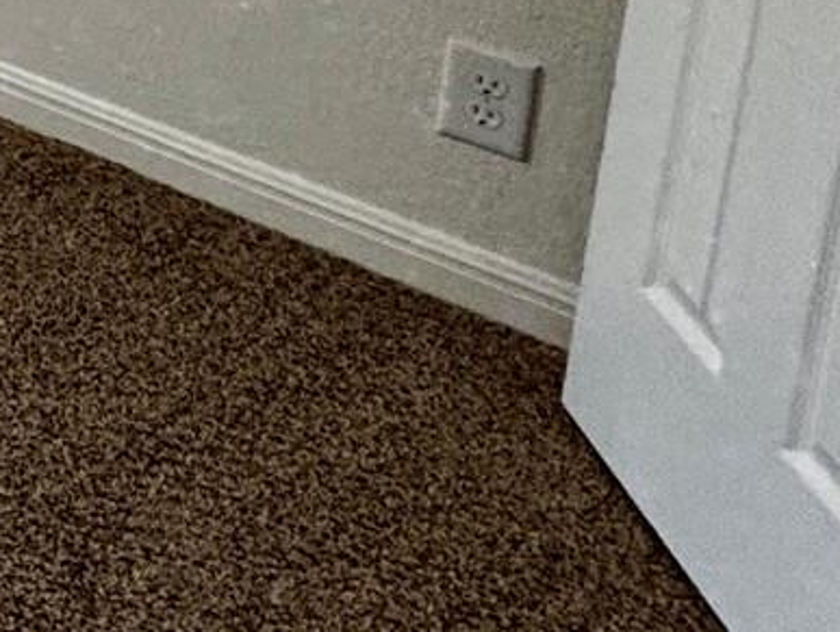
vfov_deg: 15.6
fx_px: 1797
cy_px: -654
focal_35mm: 74
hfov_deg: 14.4
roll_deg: +0.0
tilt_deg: -9.0
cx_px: -1257
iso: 200
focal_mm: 2.22
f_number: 2.2
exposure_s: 1/60
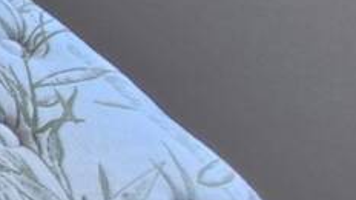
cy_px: -235
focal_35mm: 88
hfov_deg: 12.2
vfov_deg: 11.8
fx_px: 830
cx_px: -664
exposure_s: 1/60
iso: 100
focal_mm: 1.74
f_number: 2.2
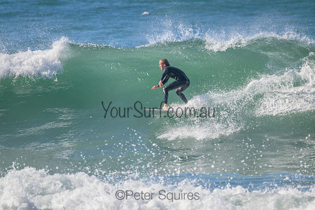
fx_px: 7001
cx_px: 158
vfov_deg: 1.7
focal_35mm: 800
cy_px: 105
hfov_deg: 2.6
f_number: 11
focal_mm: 800
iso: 1400
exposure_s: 1/2000
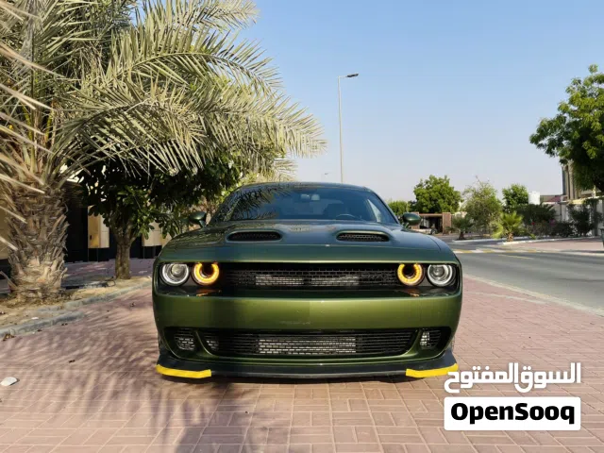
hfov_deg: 69.4
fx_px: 436
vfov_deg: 54.9
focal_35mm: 25
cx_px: 302
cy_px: 226
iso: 32
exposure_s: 1/2660
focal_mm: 5.1
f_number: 1.6
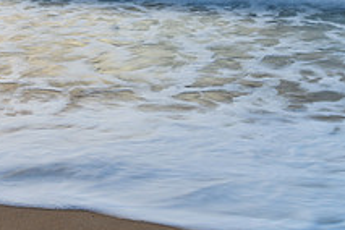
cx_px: 19
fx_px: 632
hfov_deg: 29.0
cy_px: -36
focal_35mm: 66
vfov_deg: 19.5
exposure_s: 1/1.25
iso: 31
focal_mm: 24
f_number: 9
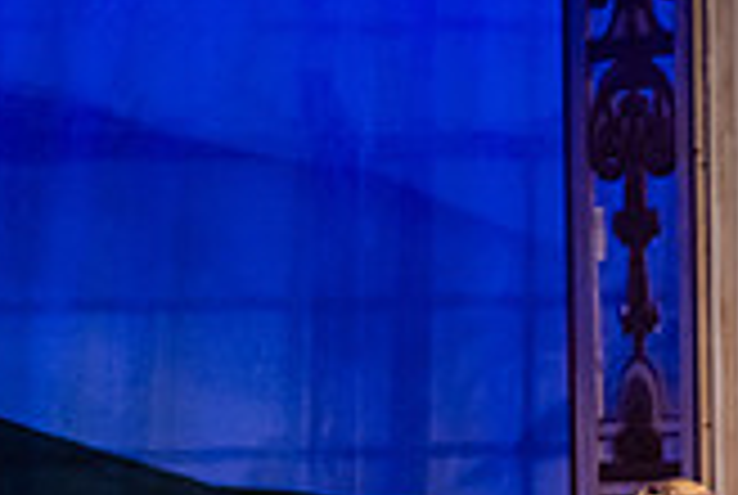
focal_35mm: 476
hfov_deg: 4.3
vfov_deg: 2.9
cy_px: 700
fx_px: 9776
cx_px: 1094
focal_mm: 135
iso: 4000
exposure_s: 1/320
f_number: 3.2
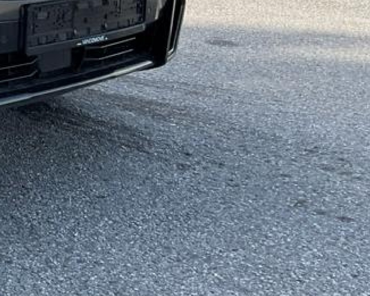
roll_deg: -0.9
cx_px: -210
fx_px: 974
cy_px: -37
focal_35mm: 89
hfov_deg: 18.6
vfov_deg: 16.7
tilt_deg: -9.4
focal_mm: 3
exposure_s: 1/606
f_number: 1.8
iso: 16
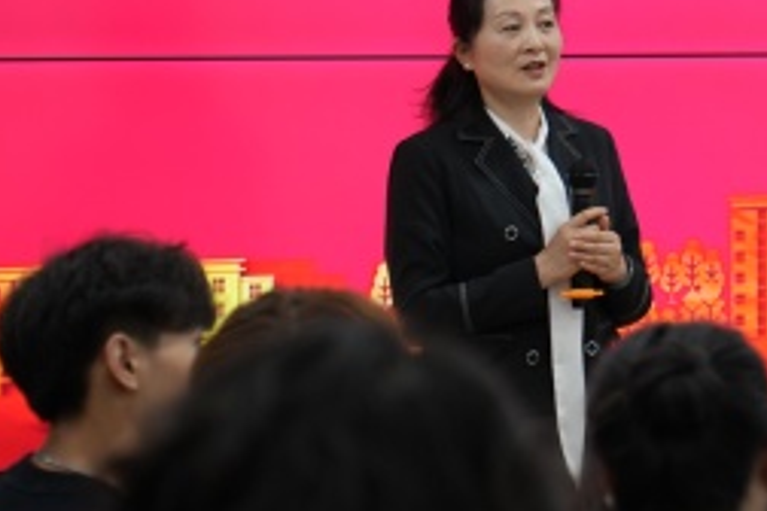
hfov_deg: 8.5
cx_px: 968
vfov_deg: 5.8
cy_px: -33
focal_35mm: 238
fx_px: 5070
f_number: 2.8
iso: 320
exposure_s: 1/80
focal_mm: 75
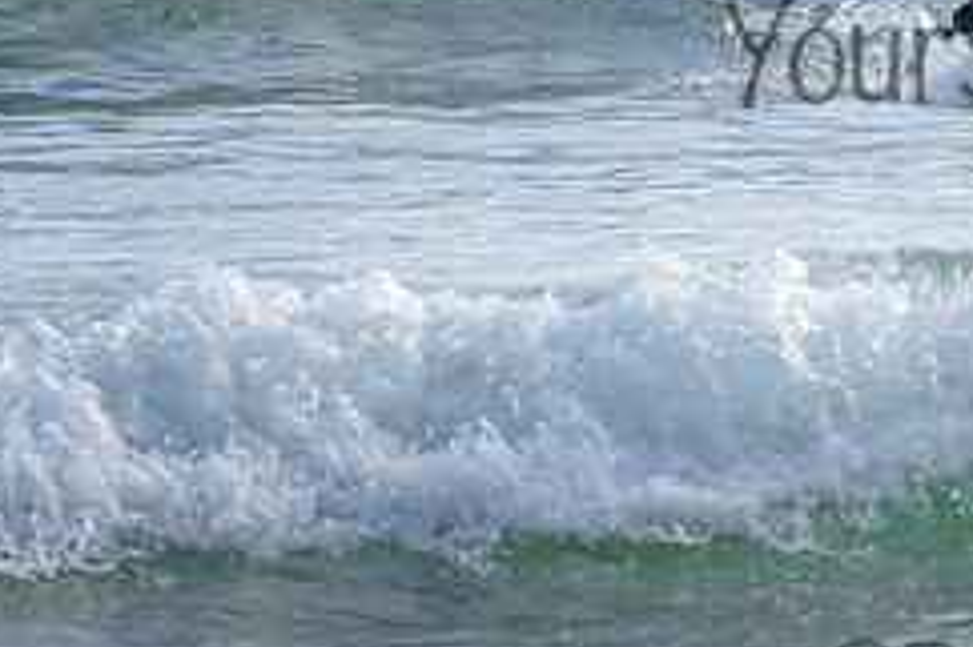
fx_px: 31735
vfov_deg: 1.2
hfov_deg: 1.8
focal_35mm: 1175
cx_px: 1155
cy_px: 30
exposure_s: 1/1600
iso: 500
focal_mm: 400
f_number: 10
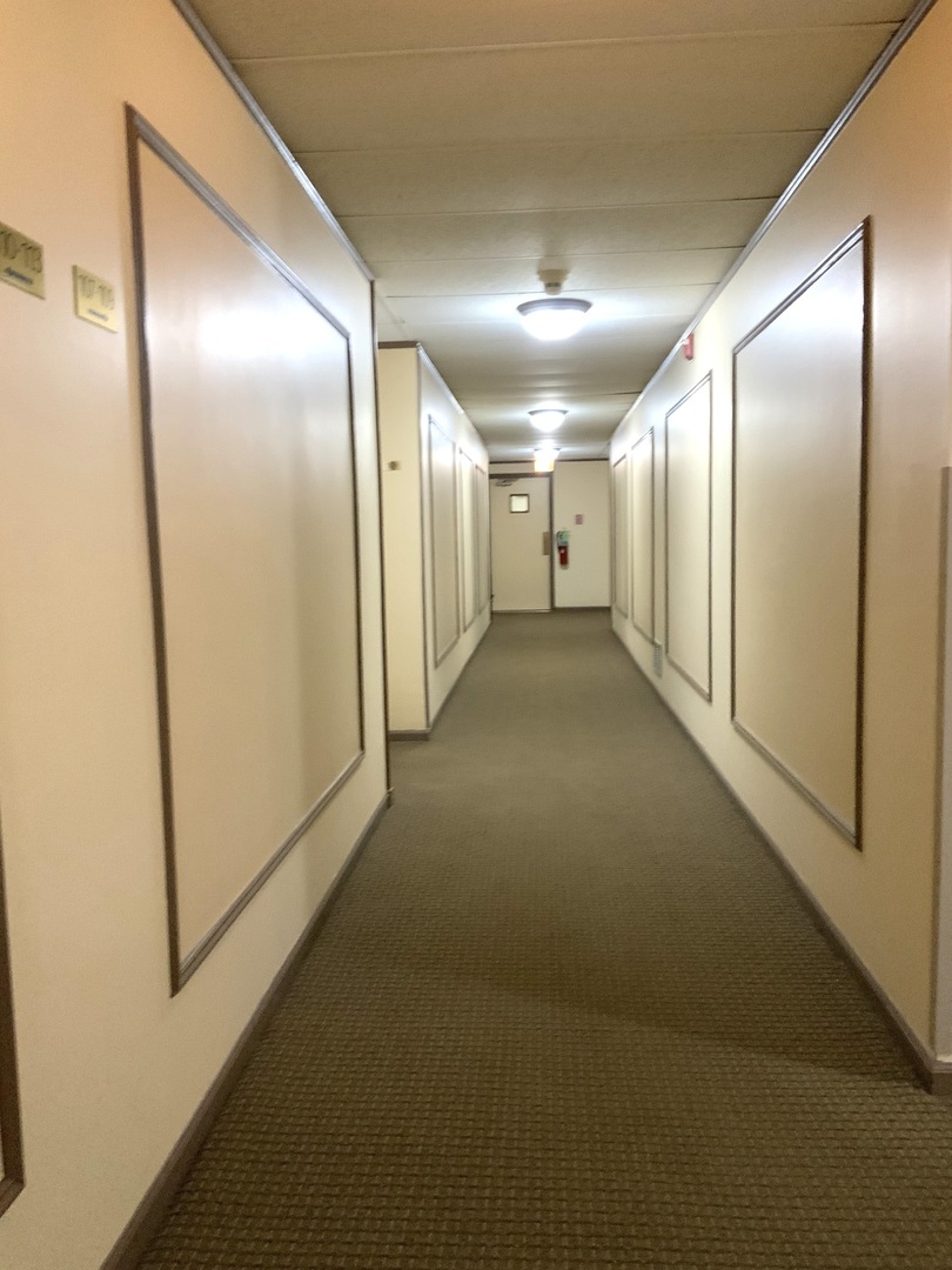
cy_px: 635
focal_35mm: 29
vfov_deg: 61.7
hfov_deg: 48.2
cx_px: 476
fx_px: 1063
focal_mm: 3
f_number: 1.8
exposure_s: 1/30
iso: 250
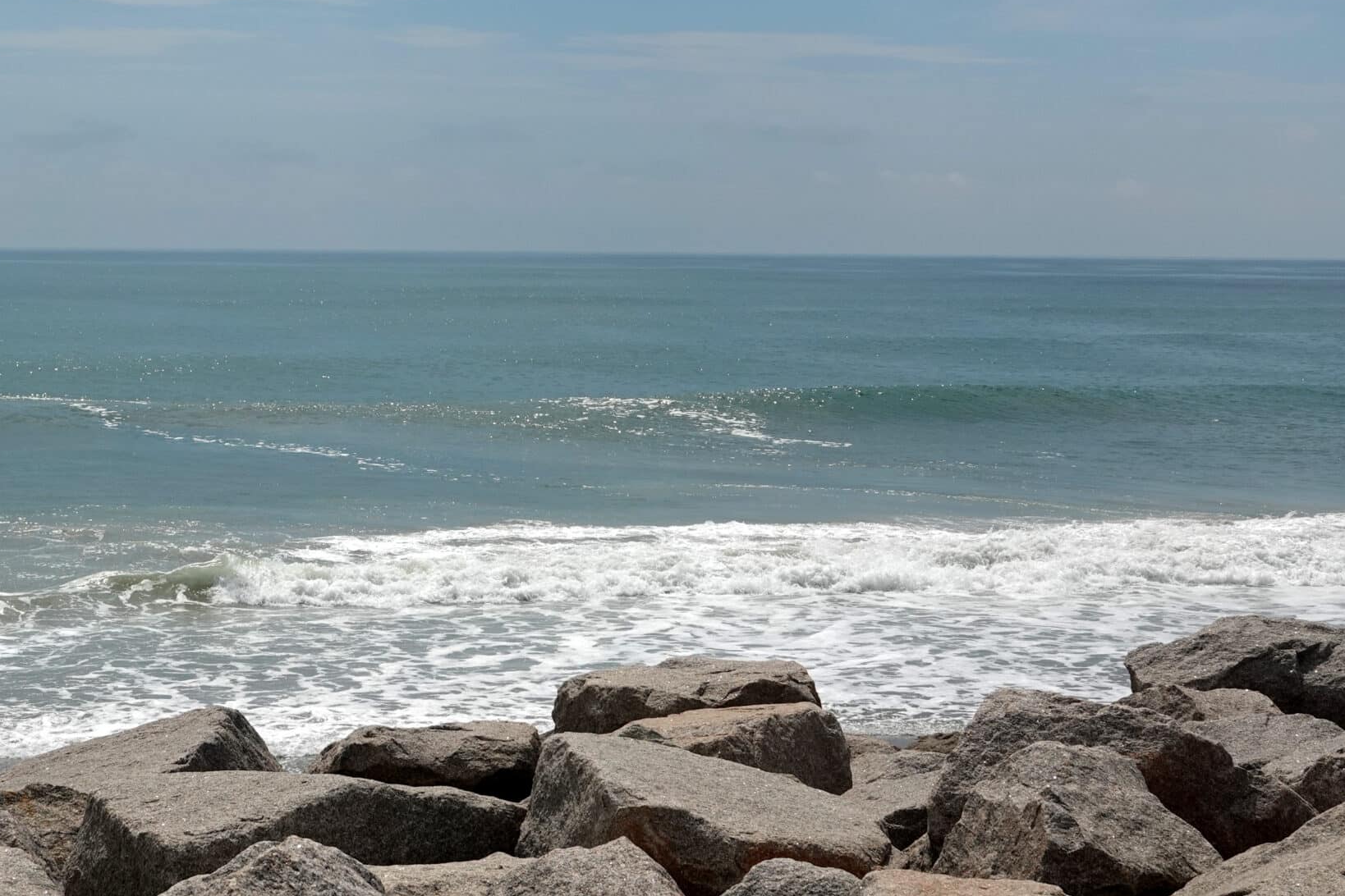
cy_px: 271
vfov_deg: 18.1
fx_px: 2802
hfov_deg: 26.7
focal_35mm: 75
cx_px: 355
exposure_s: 1/1000
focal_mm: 17.55
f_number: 7.1
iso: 100
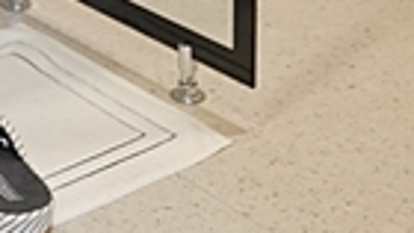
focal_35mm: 102
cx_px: -15
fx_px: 1121
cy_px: -500
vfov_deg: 9.2
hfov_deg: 20.2
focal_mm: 17
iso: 250
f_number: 2.8
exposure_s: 1/20
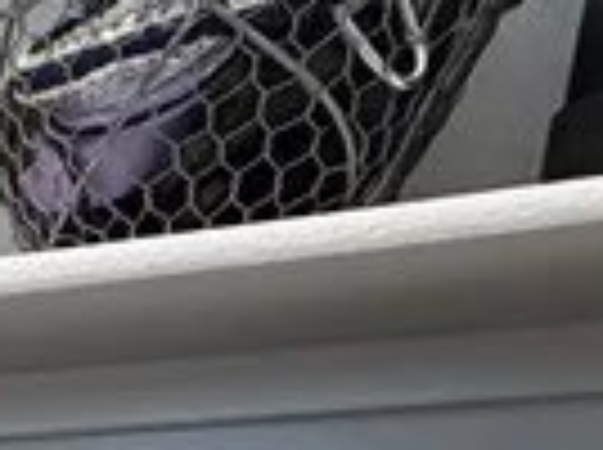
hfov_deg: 10.8
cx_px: -1287
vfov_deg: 11.0
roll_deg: +0.7
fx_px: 1861
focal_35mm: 107
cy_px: 1179
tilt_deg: -16.0
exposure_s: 1/60
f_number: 2.2
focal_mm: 2.22
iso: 320
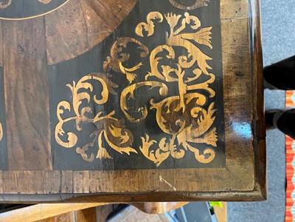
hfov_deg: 69.4
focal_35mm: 25
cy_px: 111
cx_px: 148
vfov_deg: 54.9
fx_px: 213
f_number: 1.6
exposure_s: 1/25
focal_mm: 5.1
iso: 500
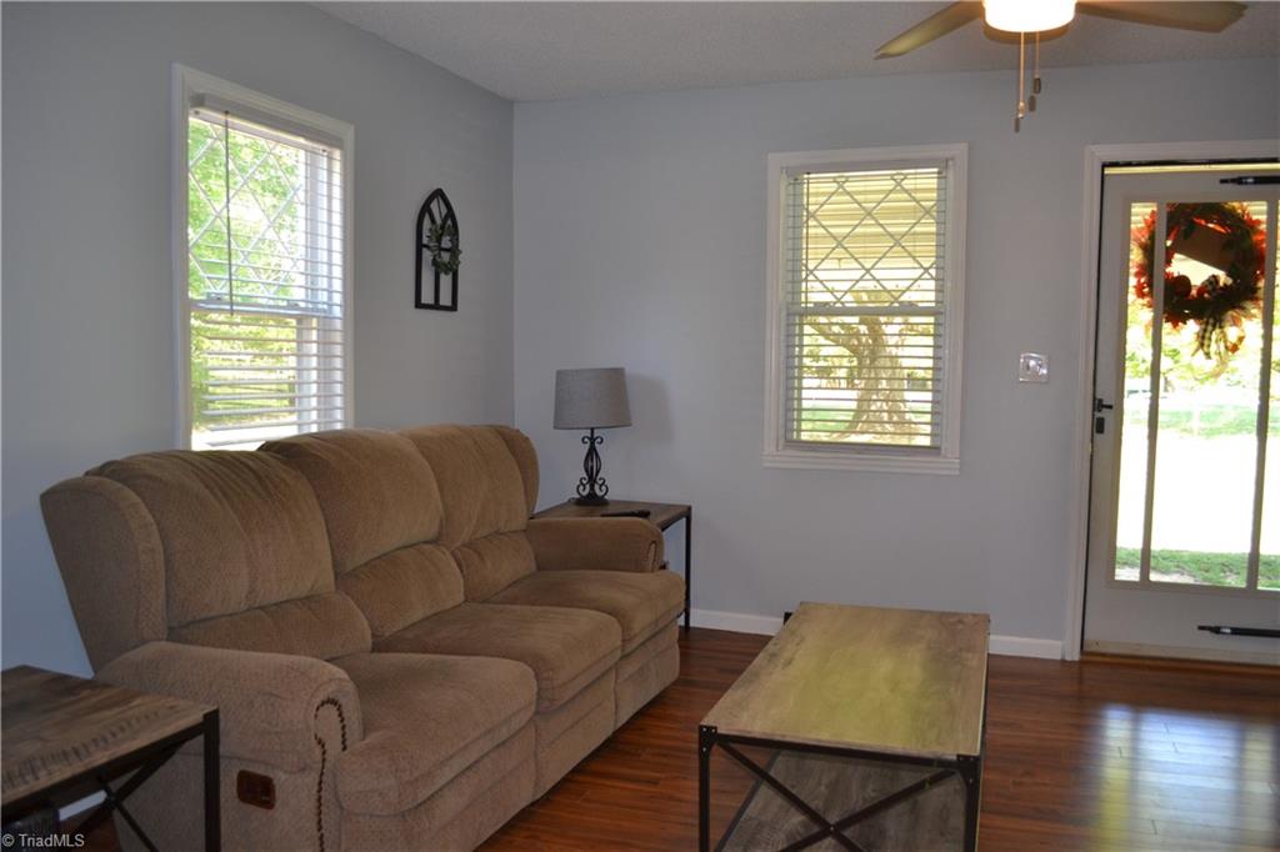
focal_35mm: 27
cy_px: 426
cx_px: 640
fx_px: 960
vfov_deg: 47.9
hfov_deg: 67.4
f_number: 3.5
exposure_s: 1/60
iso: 450
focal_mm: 18
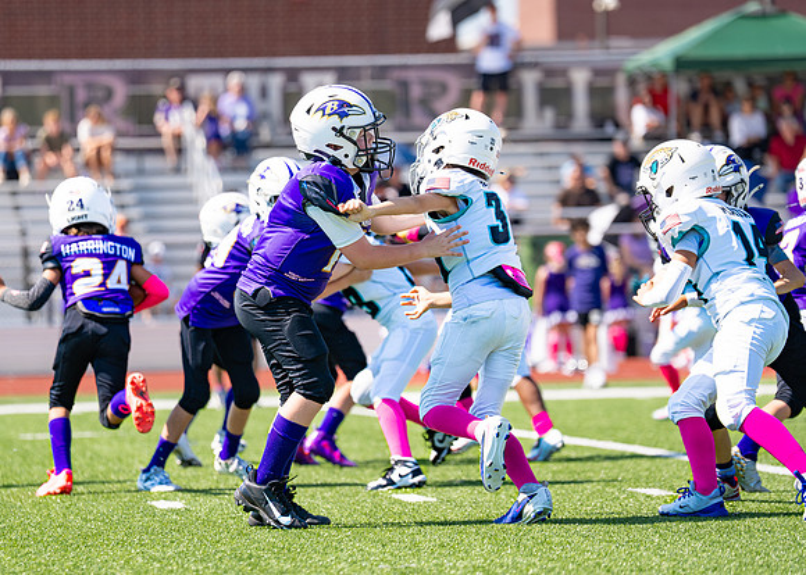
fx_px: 4113
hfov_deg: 11.2
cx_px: 336
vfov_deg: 8.0
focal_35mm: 180
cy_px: 279
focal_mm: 143
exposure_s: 1/2000
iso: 100
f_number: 2.8
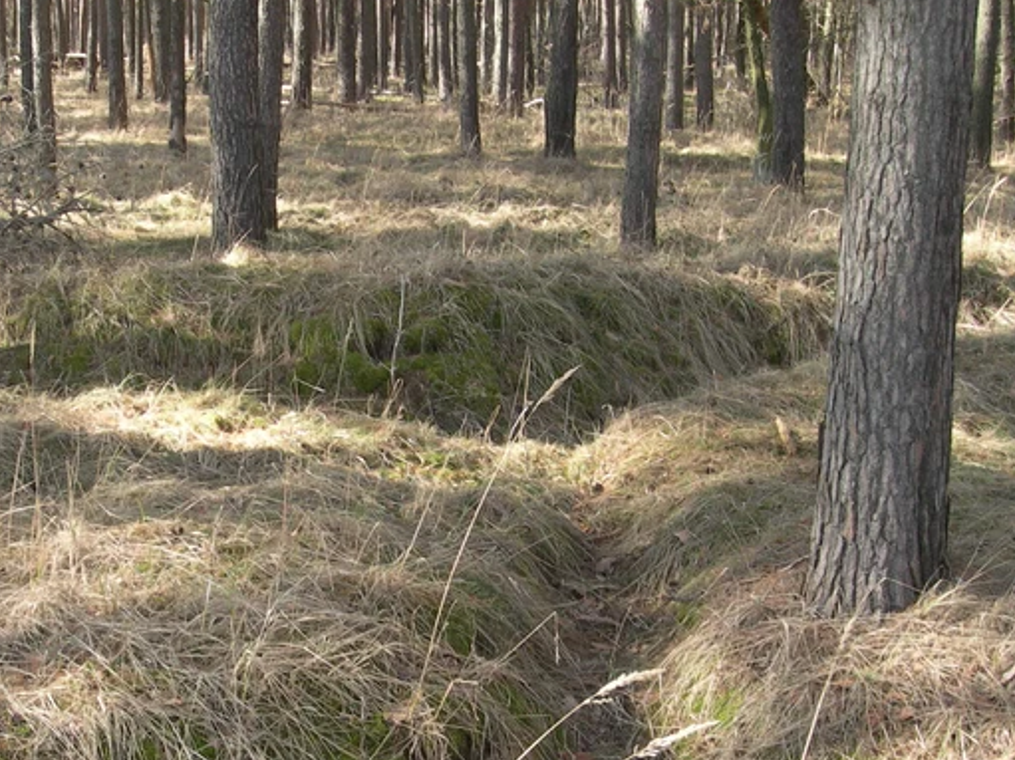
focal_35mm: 64
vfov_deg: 22.9
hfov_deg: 30.0
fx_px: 1876
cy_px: 471
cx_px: 322
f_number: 4.8
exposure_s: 1/45
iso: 50
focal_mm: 7.8
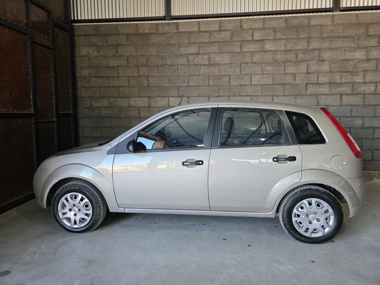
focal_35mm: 23
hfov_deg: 73.9
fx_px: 252
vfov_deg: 58.9
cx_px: 190
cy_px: 142
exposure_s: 1/180
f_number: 1.7
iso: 160
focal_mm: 6.3
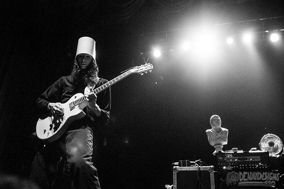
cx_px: 142
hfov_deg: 62.0
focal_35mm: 30
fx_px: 236
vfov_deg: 43.5
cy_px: 94
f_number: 2.8
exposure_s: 1/100
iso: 1250
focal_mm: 20
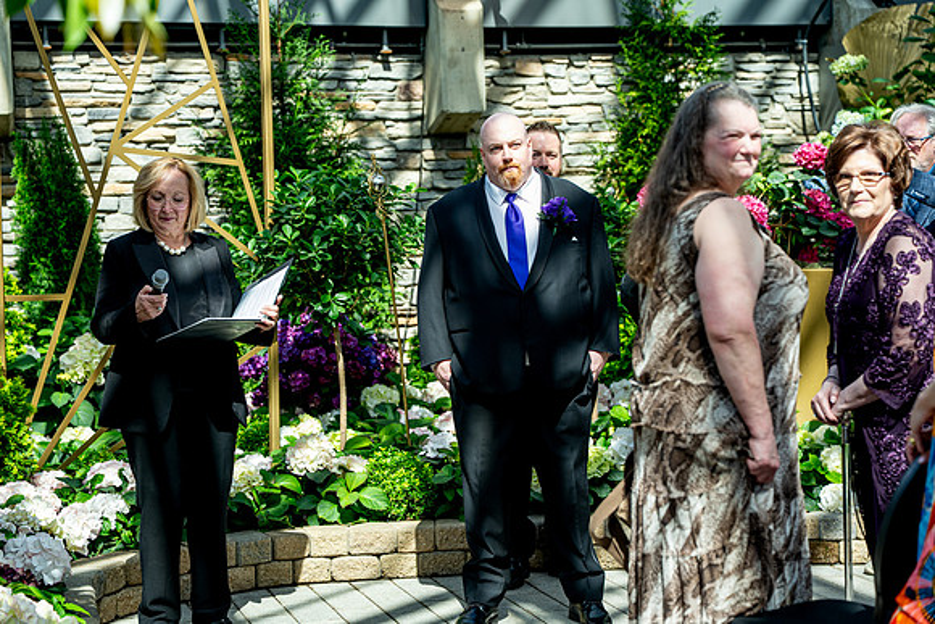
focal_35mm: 70
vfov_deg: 19.5
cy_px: 312
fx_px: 1818
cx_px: 468
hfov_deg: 28.8
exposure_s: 1/500
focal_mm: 70
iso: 125
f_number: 2.8
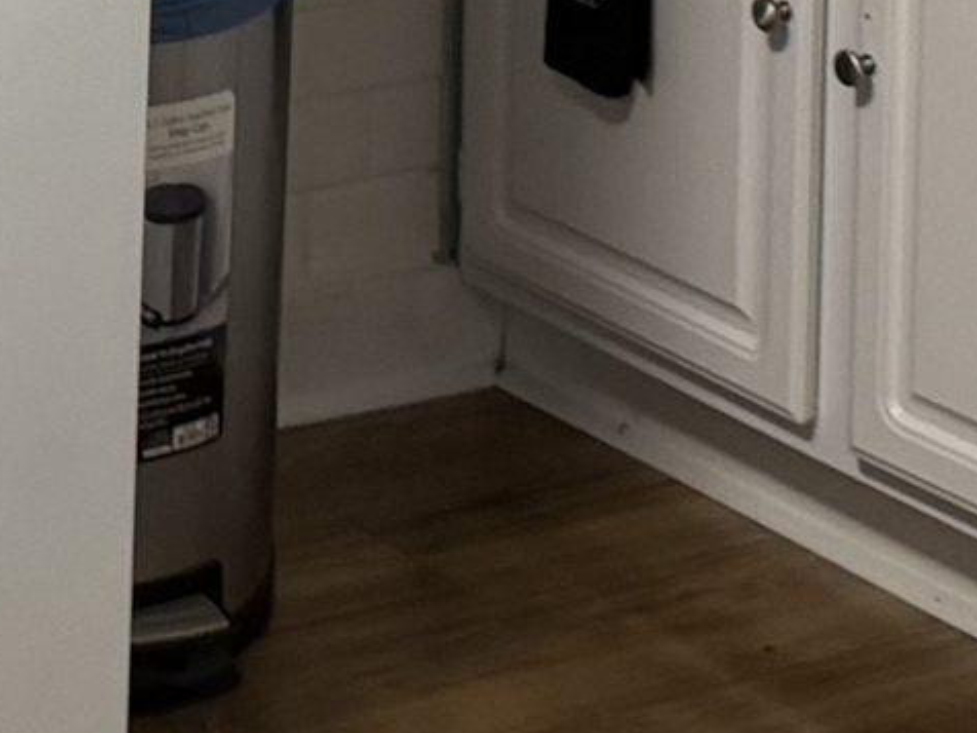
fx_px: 4375
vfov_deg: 8.9
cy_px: -844
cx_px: -195
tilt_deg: -4.1
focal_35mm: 155
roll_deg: -1.4
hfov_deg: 12.4
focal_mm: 6.76
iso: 200
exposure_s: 1/72
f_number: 1.78
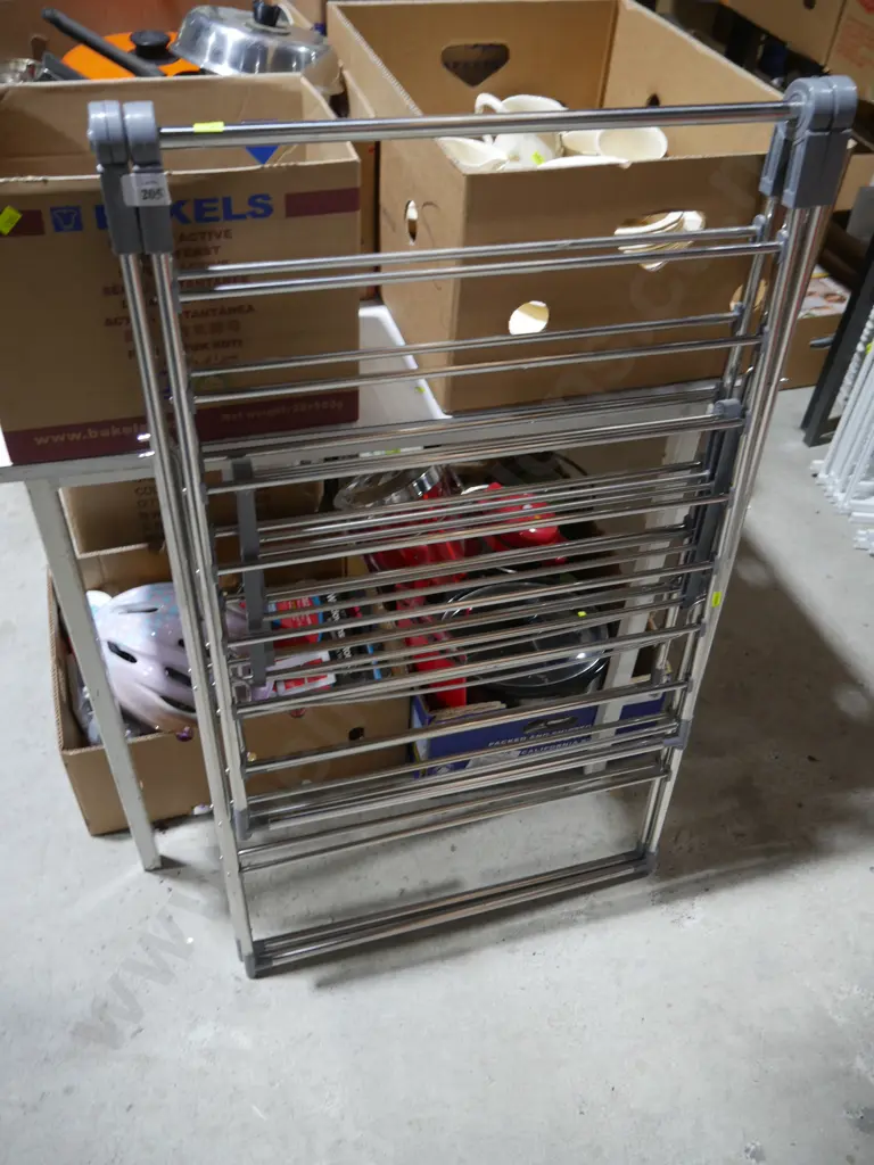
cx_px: 437
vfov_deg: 63.4
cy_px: 582
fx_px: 943
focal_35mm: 28
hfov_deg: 49.7
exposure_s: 1/60
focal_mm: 14
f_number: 3.5
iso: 320
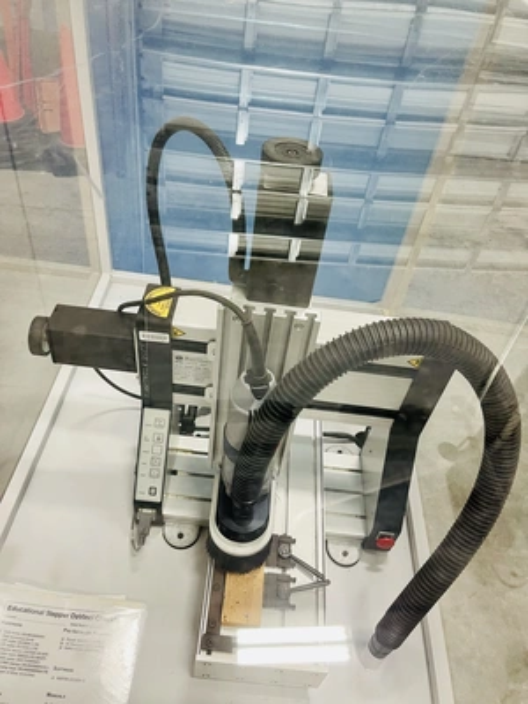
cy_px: 352
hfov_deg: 53.1
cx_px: 264
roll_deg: -8.8
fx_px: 529
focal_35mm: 26
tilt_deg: -44.8
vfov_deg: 67.3
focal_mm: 5.1
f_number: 1.6
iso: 160
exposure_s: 1/60
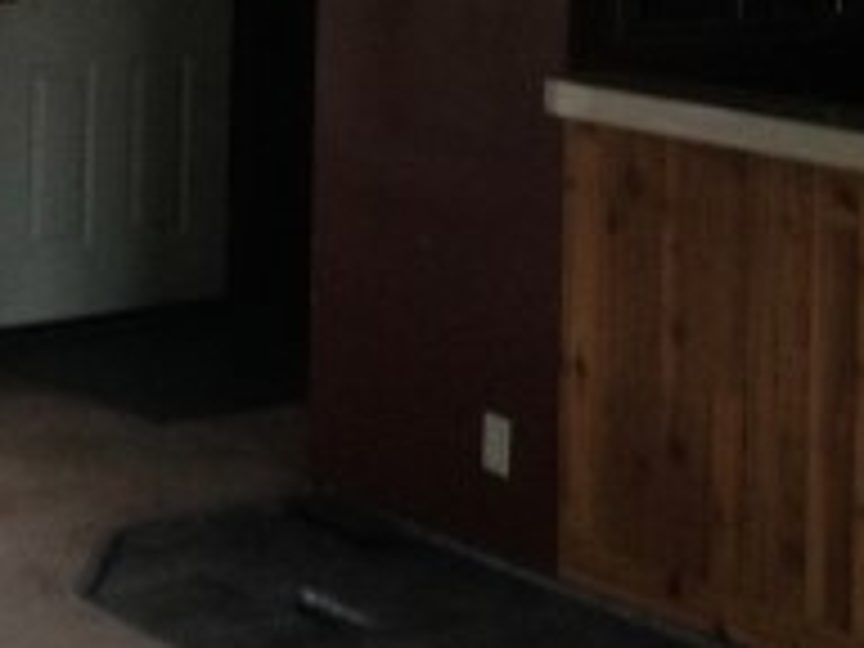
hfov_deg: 17.6
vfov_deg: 13.1
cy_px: -126
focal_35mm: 110
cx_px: 54
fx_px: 2746
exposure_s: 1/16
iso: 250
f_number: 2.4
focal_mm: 4.12
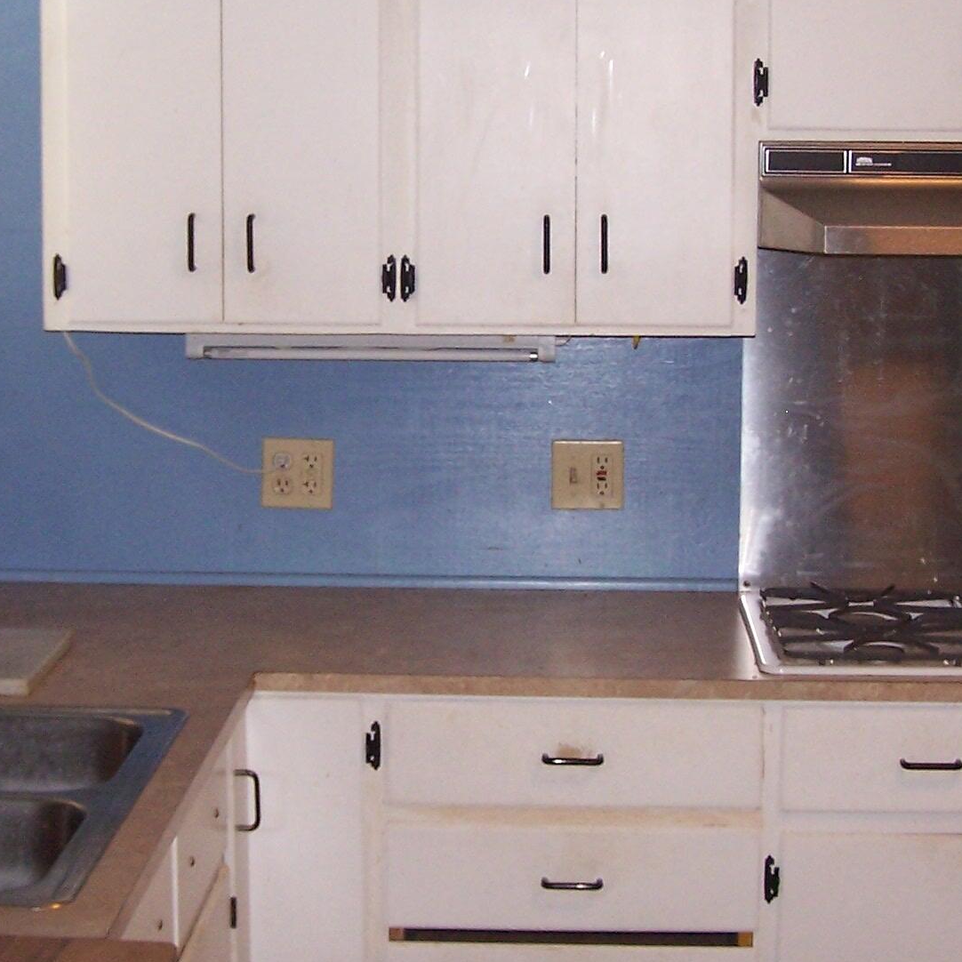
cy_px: 421
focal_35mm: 80
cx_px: 453
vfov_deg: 21.6
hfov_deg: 21.6
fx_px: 2515
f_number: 2.8
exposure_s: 1/60
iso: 140
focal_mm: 6.3
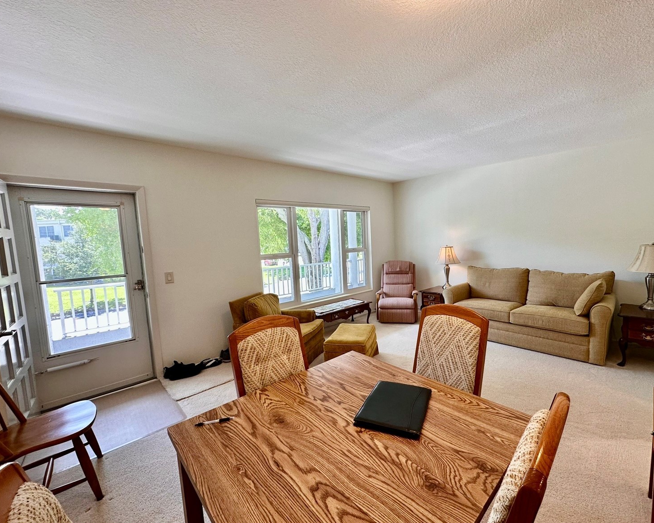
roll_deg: +1.5
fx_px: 290
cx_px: 354
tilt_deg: -5.5
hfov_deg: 96.6
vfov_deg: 84.0
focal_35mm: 15
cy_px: 267
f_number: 2.2
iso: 100
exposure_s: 1/120
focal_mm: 2.22
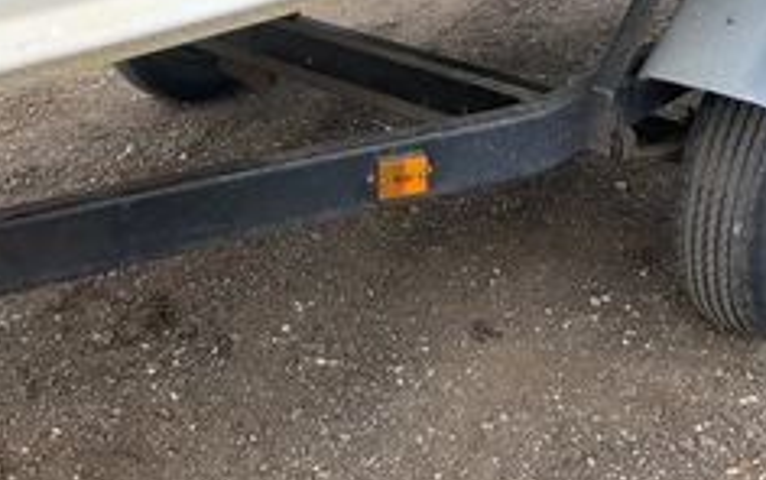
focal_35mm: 52
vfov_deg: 24.3
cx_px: 415
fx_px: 1087
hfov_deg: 38.8
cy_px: 62
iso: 25
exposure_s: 1/749
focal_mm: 3
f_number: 1.8
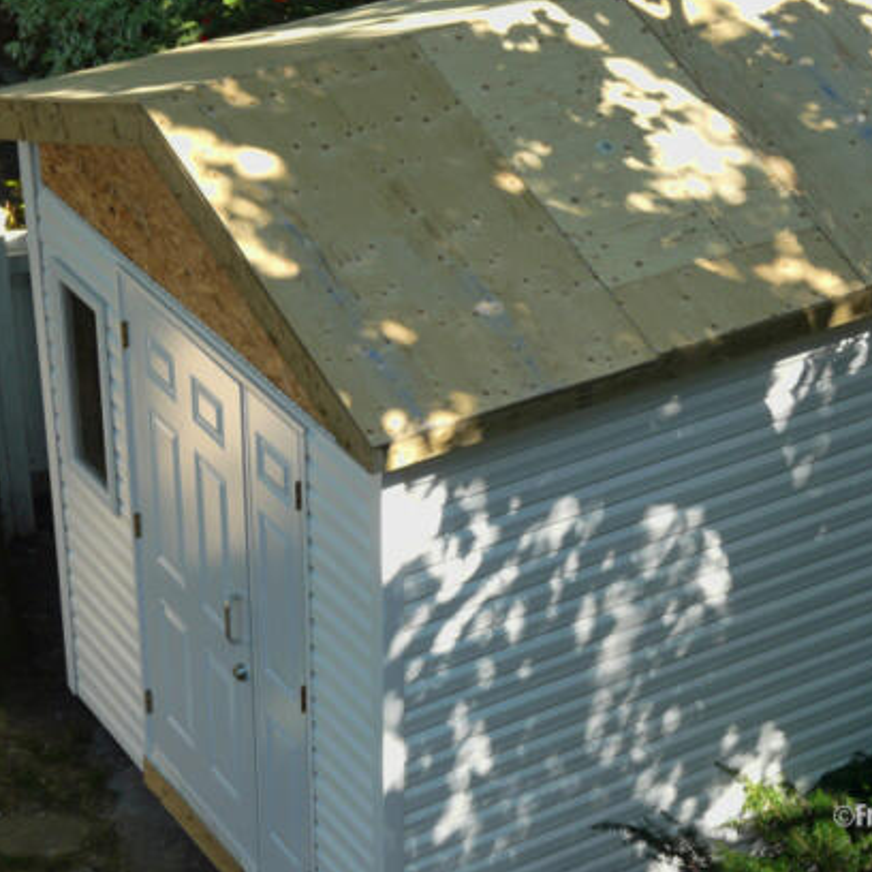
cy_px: 415
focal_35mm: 95
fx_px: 2707
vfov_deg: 18.3
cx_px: 430
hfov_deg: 18.3
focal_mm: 12
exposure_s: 1/160
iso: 100
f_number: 4
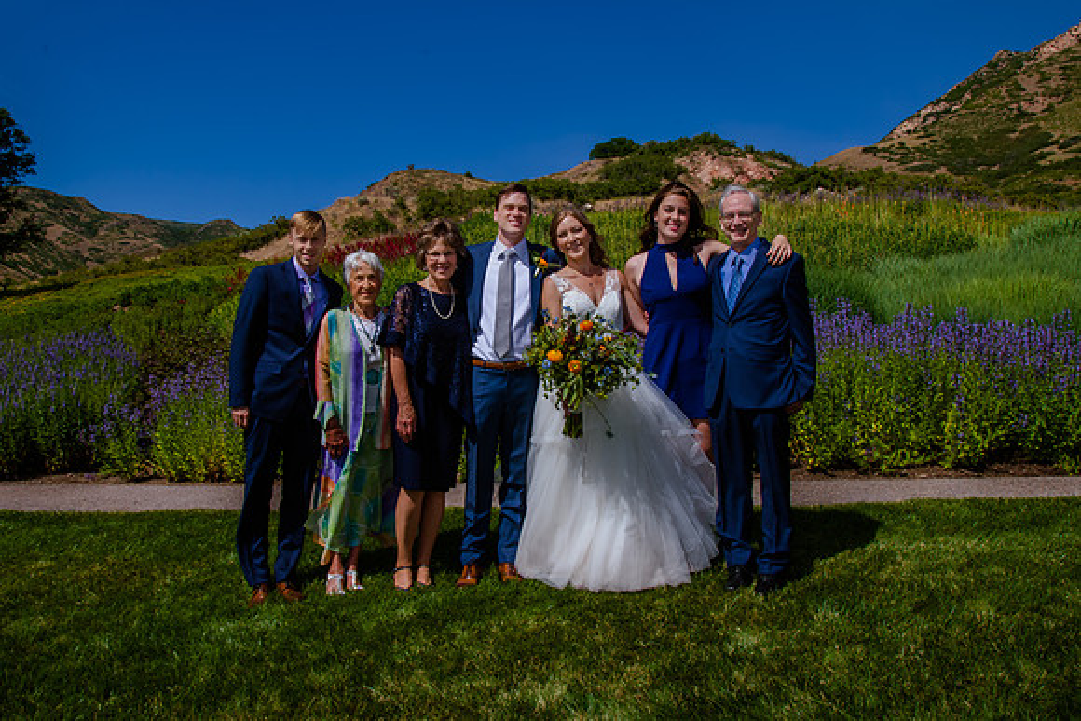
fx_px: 940
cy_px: 318
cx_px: 494
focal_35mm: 31
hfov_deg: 59.7
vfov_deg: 41.9
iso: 200
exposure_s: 1/200
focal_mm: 24
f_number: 16
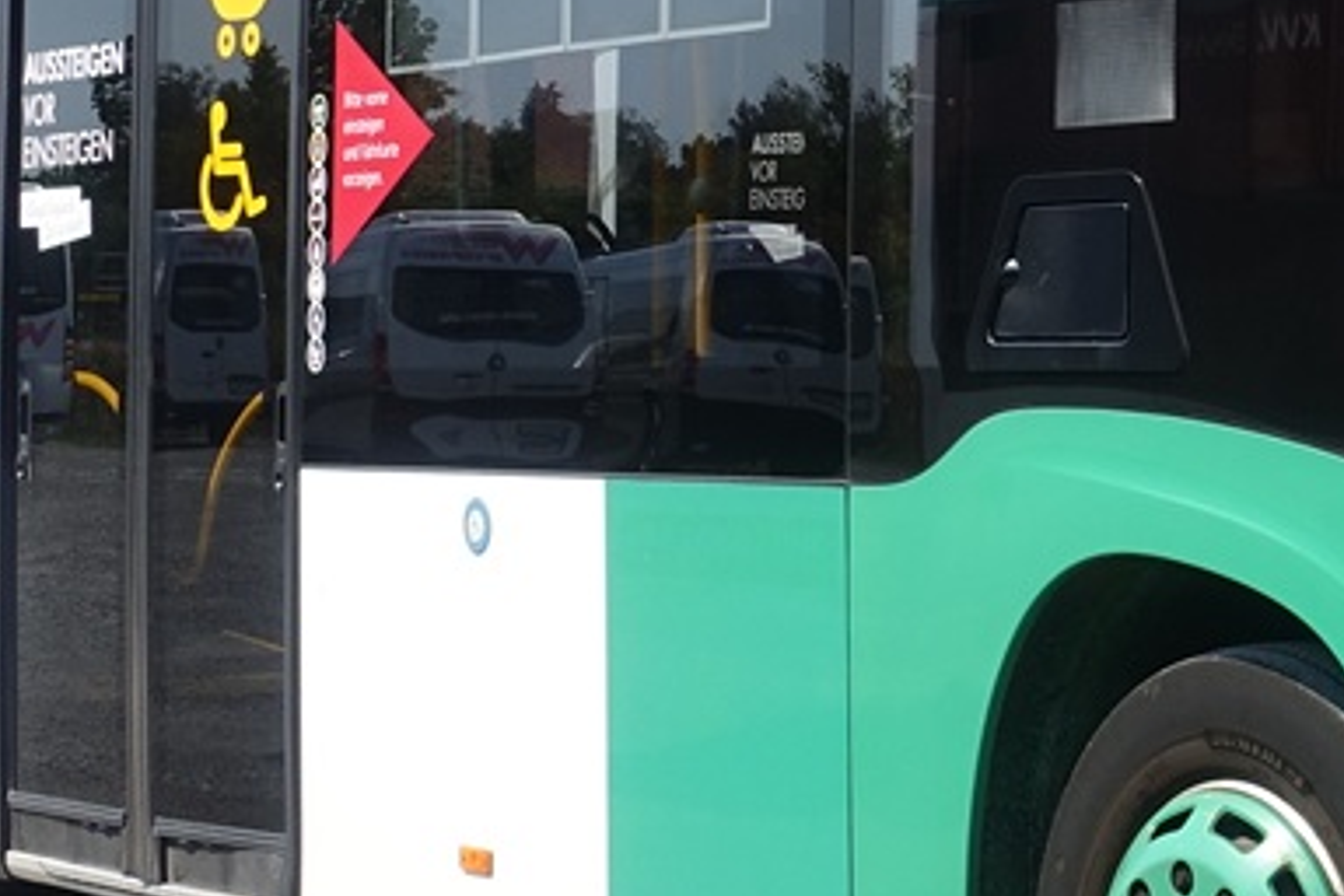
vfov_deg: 11.1
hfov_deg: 16.0
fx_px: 4592
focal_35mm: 123
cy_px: 140
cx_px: 1605
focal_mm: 11.56
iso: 125
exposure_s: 1/400
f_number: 5.6
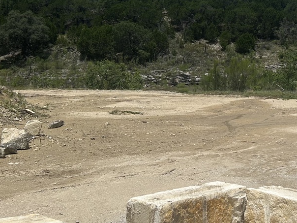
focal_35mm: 62
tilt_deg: -3.1
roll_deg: +2.2
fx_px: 532
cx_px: 257
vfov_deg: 23.6
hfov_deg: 30.1
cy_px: 82
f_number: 1.5
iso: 50
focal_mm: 5.7
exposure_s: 1/11364
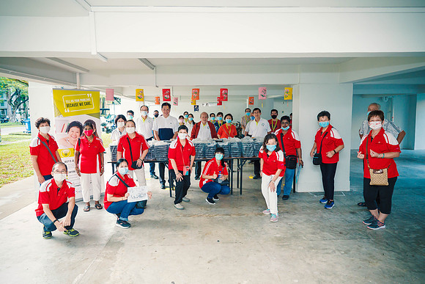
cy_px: 142
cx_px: 212
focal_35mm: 23
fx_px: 270
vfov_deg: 55.4
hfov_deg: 76.4
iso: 640
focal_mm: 11
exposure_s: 1/125
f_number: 2.5
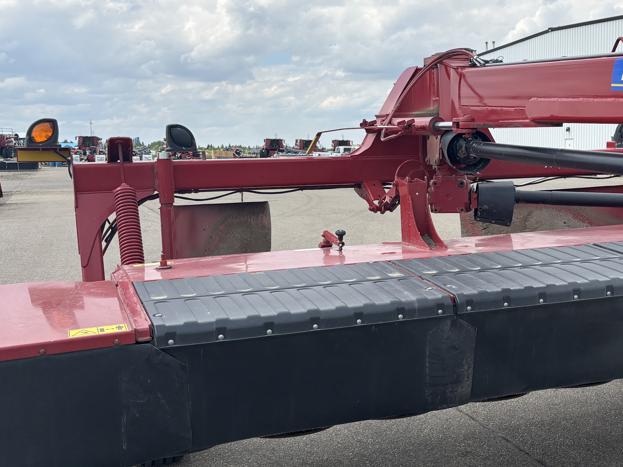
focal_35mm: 50
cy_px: 254
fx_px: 900
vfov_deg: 29.1
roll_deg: -0.5
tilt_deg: -4.8
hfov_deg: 37.0
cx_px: 491
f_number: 1.6
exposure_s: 1/2639
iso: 50
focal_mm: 5.96
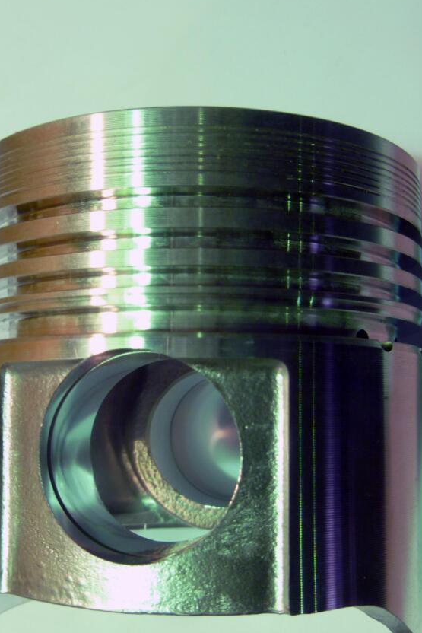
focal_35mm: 42
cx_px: 201
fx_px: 738
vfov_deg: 46.3
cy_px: 361
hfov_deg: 31.9
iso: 125
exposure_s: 1/30
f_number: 3.3
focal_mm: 5
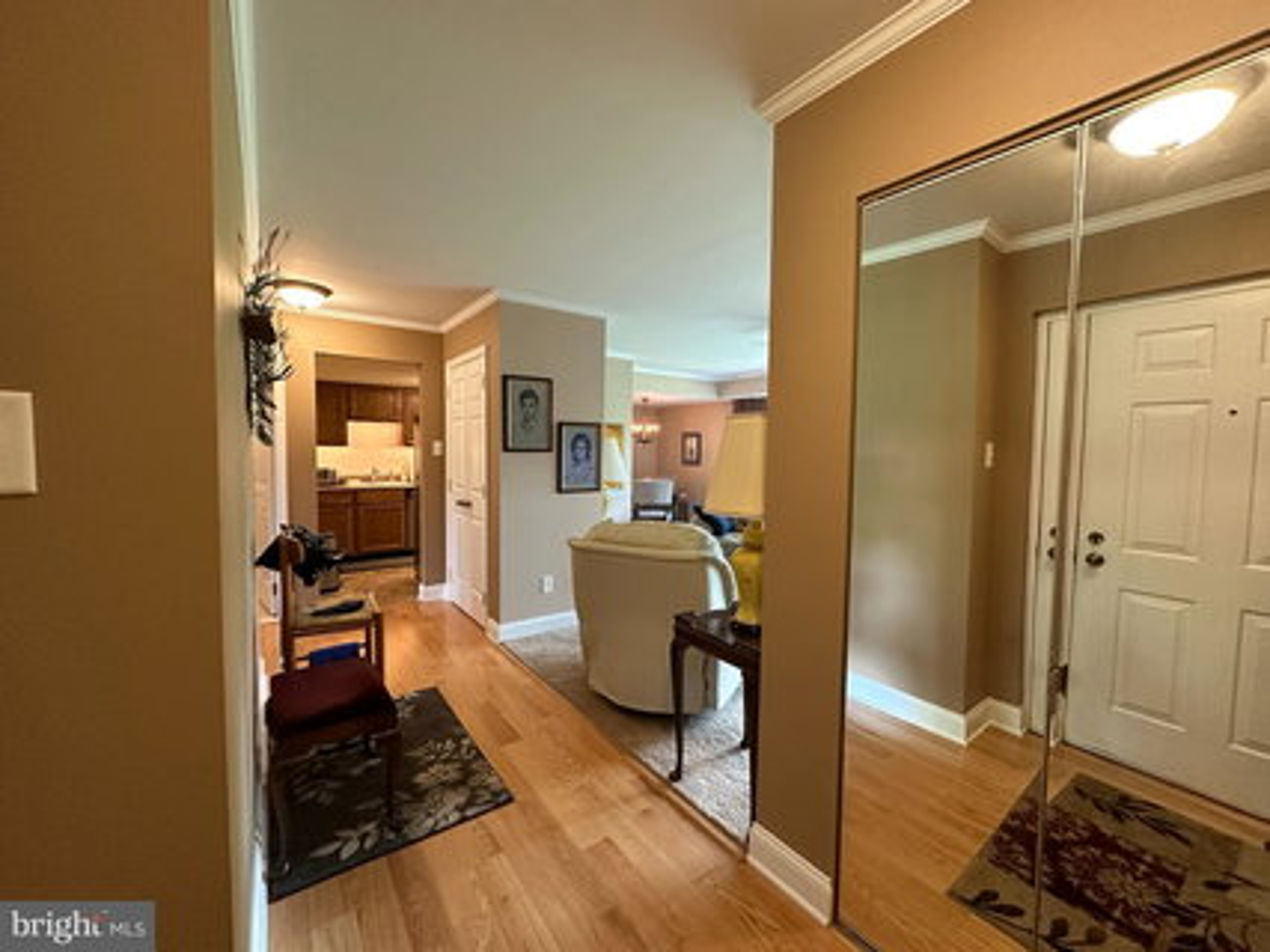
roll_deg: -1.0
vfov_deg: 85.6
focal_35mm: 14
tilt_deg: -2.9
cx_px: 635
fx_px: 513
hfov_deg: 102.1
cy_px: 476
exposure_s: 1/60
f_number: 2.2
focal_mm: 2.22
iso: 400
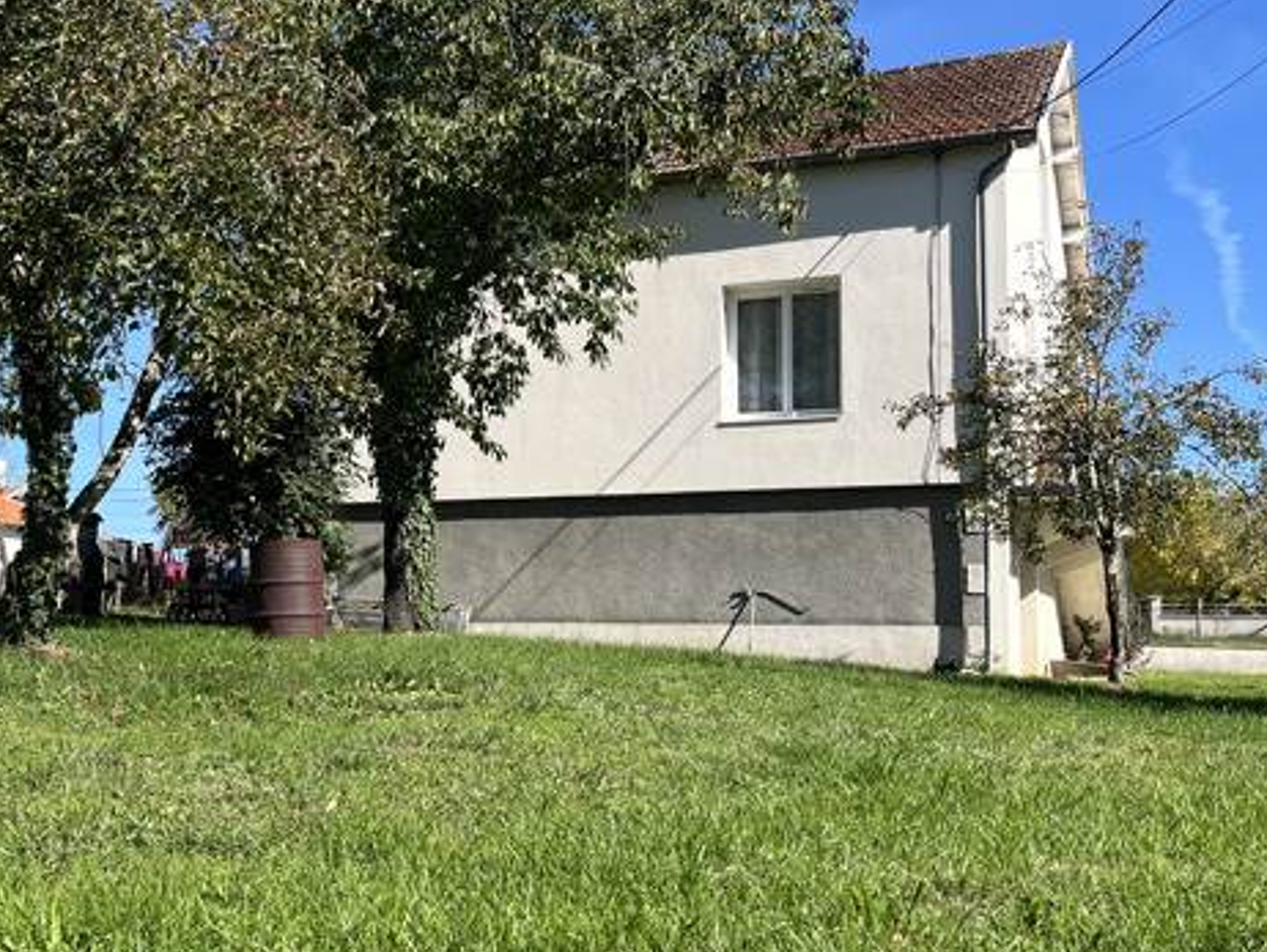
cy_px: 494
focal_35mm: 45
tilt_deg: +6.0
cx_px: 376
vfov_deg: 32.2
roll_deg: -0.3
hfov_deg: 41.3
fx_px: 1648
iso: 50
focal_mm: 5.1
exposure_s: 1/2632
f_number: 1.6
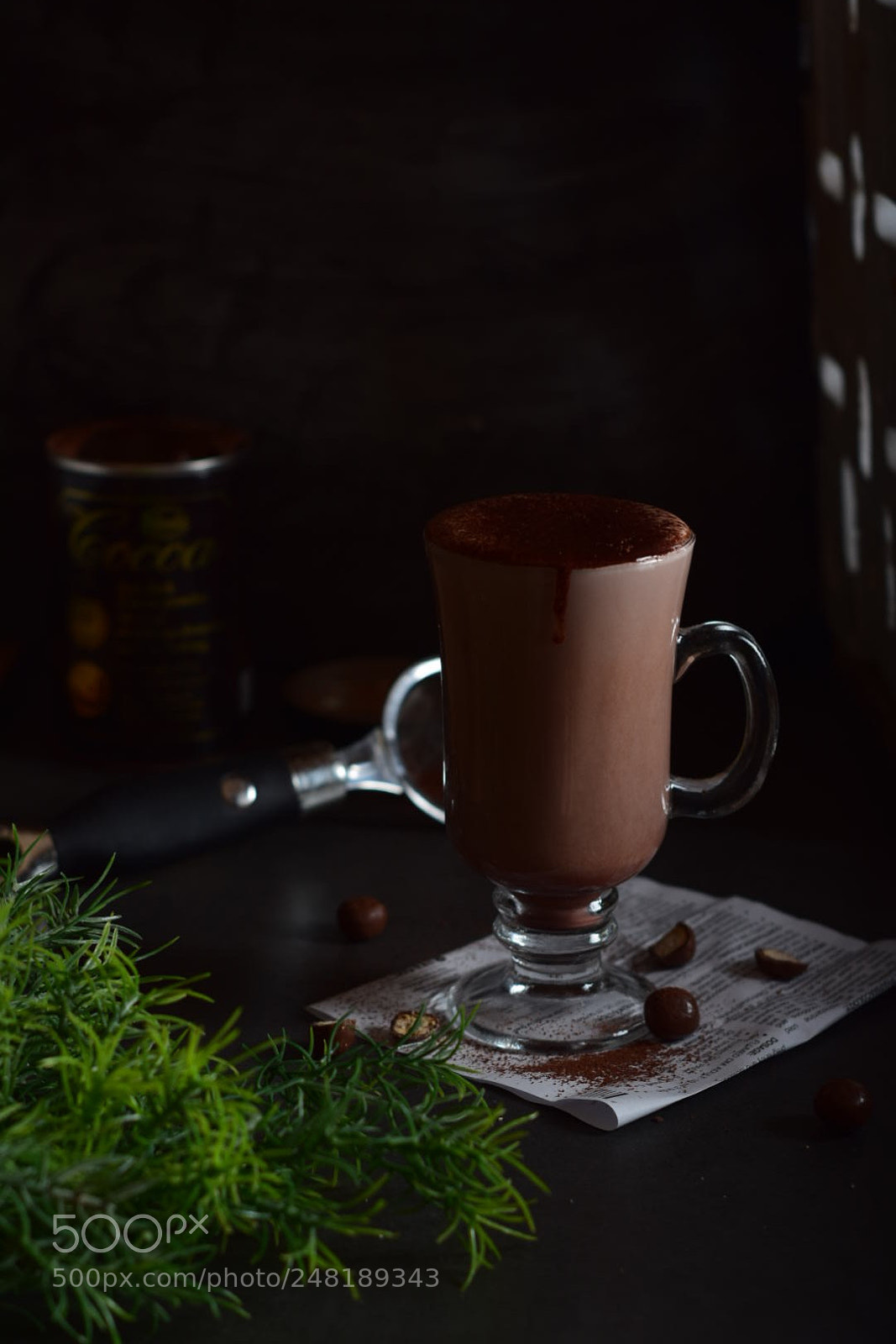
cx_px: 448
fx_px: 2799
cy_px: 672
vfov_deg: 27.0
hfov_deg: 18.2
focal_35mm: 75
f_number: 4
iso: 100
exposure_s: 1/200
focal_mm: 50
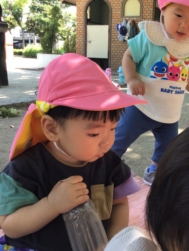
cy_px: 132
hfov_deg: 30.8
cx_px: 118
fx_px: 342
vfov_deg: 40.4
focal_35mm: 47
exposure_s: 1/120
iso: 32
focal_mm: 3.3
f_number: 2.4
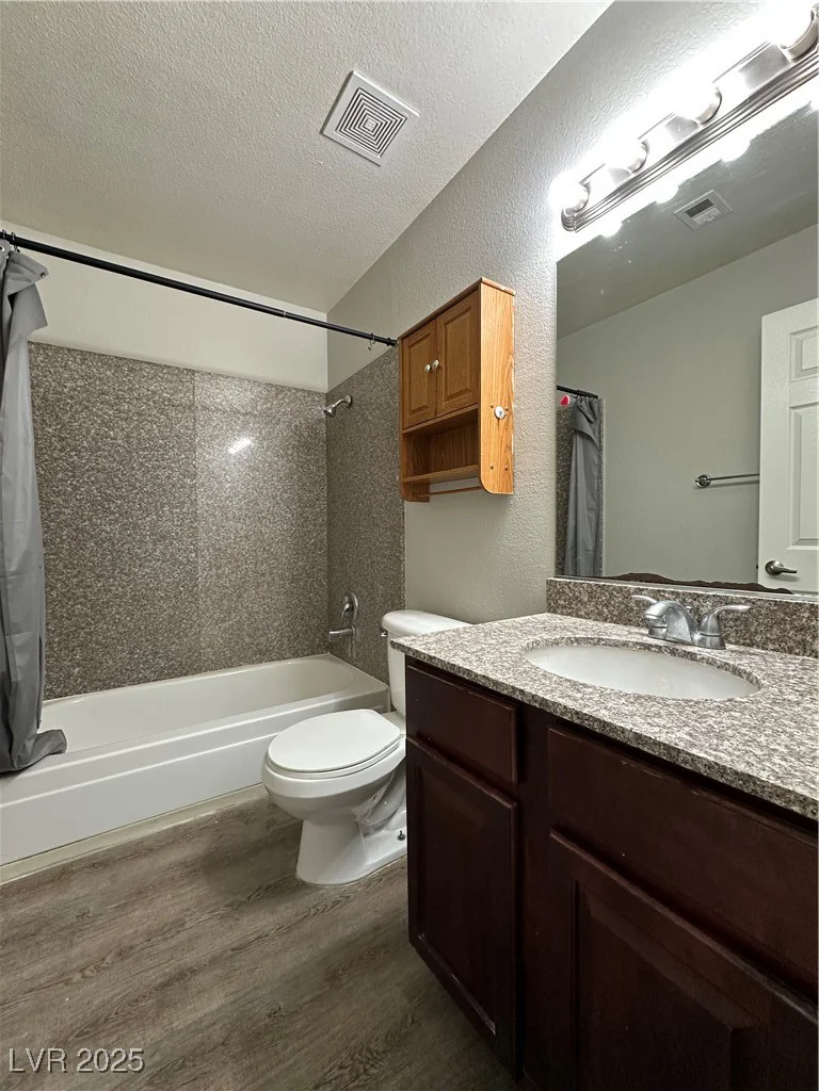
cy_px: 546
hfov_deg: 85.7
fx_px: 442
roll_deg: -0.3
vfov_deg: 102.1
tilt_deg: -1.6
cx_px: 410
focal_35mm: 14
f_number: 2.2
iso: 200
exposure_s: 1/60
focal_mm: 2.22
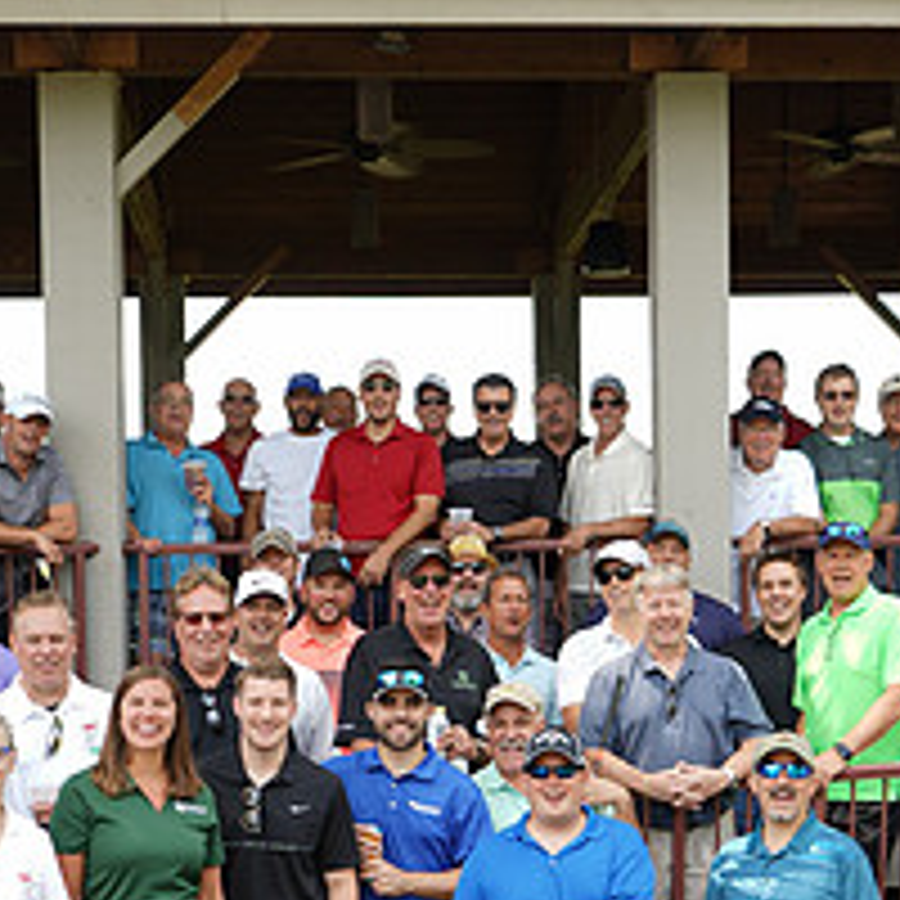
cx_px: 432
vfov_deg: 24.6
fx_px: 2030
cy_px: 713
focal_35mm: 69
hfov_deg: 25.0
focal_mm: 28
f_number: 4.5
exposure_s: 1/80
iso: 50
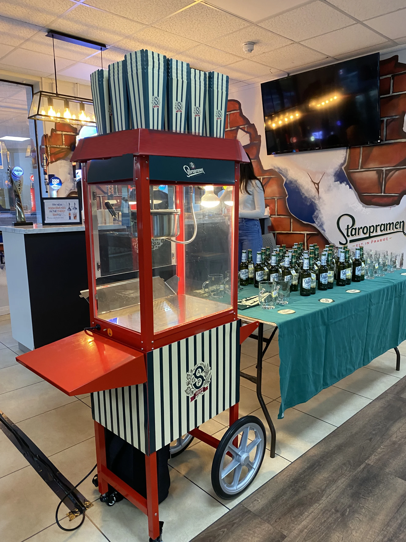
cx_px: 203
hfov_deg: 53.1
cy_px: 271
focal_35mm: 26
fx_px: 407
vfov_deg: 67.3
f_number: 1.8
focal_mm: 4.25
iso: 200
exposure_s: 1/50
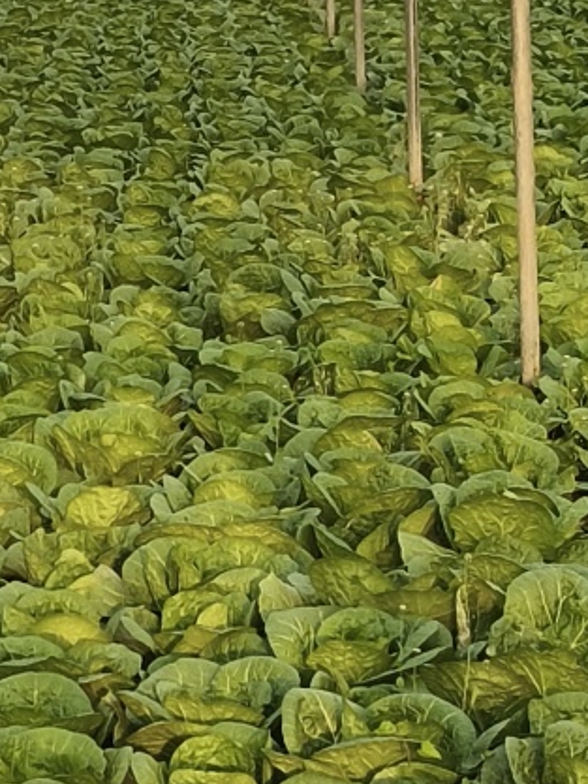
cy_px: 572
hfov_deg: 11.1
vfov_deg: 14.8
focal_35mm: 133
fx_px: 3011
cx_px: 231
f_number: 1.5
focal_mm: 4.94
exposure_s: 1/535
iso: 50
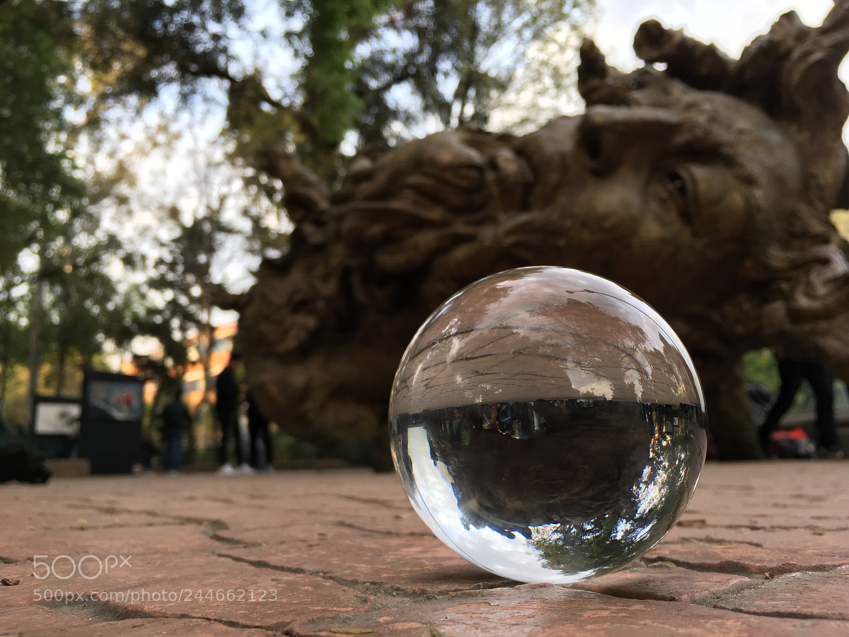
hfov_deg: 61.7
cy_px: 318
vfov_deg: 48.2
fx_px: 711
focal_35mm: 29
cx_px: 424
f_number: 2.2
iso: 32
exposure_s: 1/60
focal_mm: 4.15
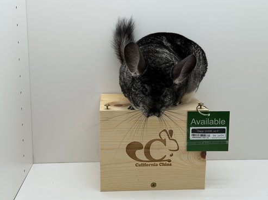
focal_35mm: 49
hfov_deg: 38.9
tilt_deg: -10.9
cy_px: 98
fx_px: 379
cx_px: 136
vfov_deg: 29.7
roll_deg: -1.0
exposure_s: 1/687
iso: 64
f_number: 1.78
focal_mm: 6.76
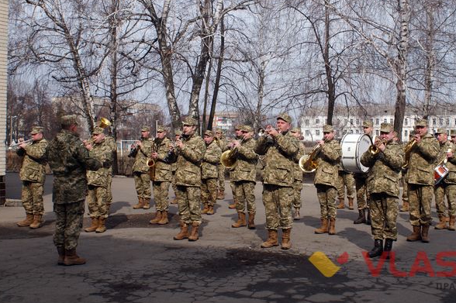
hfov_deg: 39.5
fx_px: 633
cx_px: 261
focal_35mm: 50
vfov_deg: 26.9
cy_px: 135
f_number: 10
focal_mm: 28
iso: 100
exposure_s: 1/125
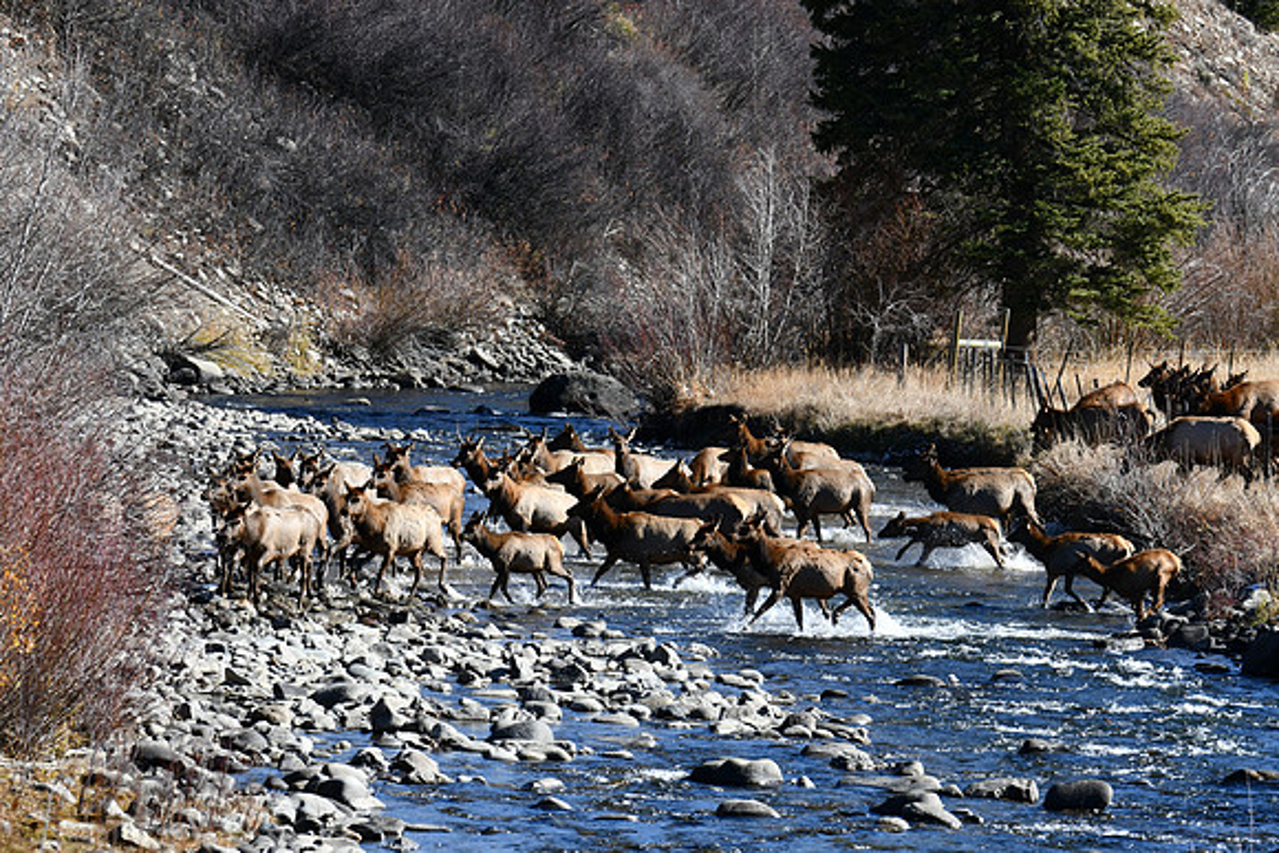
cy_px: 426
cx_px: 640
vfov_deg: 5.2
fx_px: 9310
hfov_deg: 7.9
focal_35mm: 262
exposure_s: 1/500
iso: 200
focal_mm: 175
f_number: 7.1
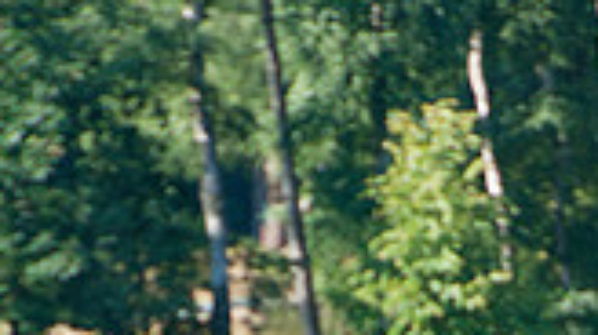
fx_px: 18223
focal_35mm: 1150
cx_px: 432
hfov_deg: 1.9
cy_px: 670
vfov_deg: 1.1
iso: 1000
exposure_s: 1/1000
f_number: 8
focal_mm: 400
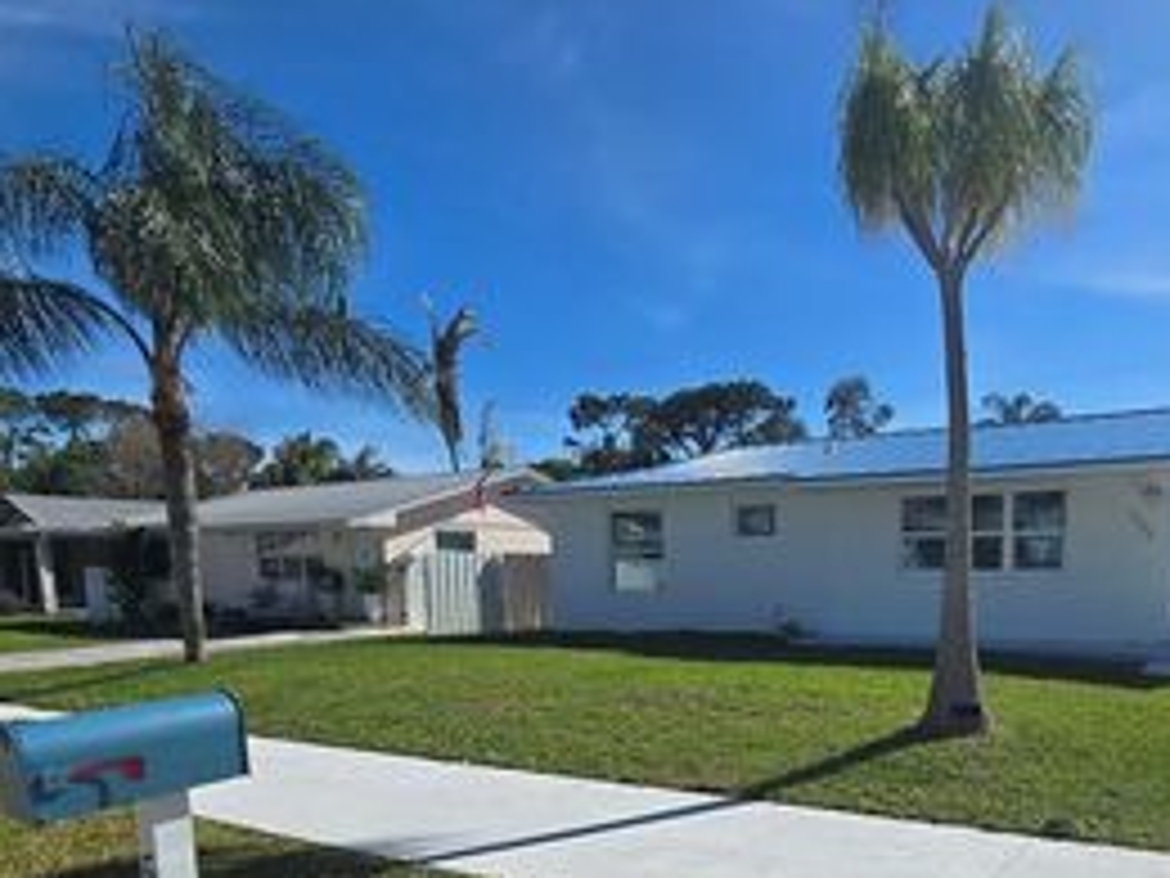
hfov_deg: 67.8
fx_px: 845
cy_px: 691
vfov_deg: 51.7
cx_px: 760
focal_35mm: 25
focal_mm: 2.2
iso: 50
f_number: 2.2
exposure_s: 1/3829
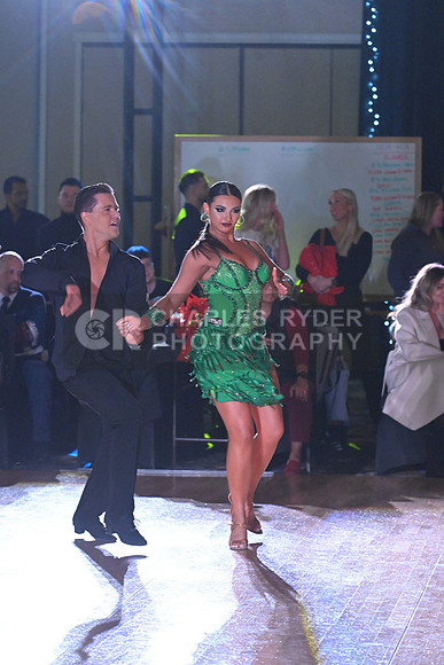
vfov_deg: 13.2
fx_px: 2866
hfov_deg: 8.9
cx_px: 222
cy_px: 332
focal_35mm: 155
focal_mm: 155
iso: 6400
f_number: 5.6
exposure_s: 1/320
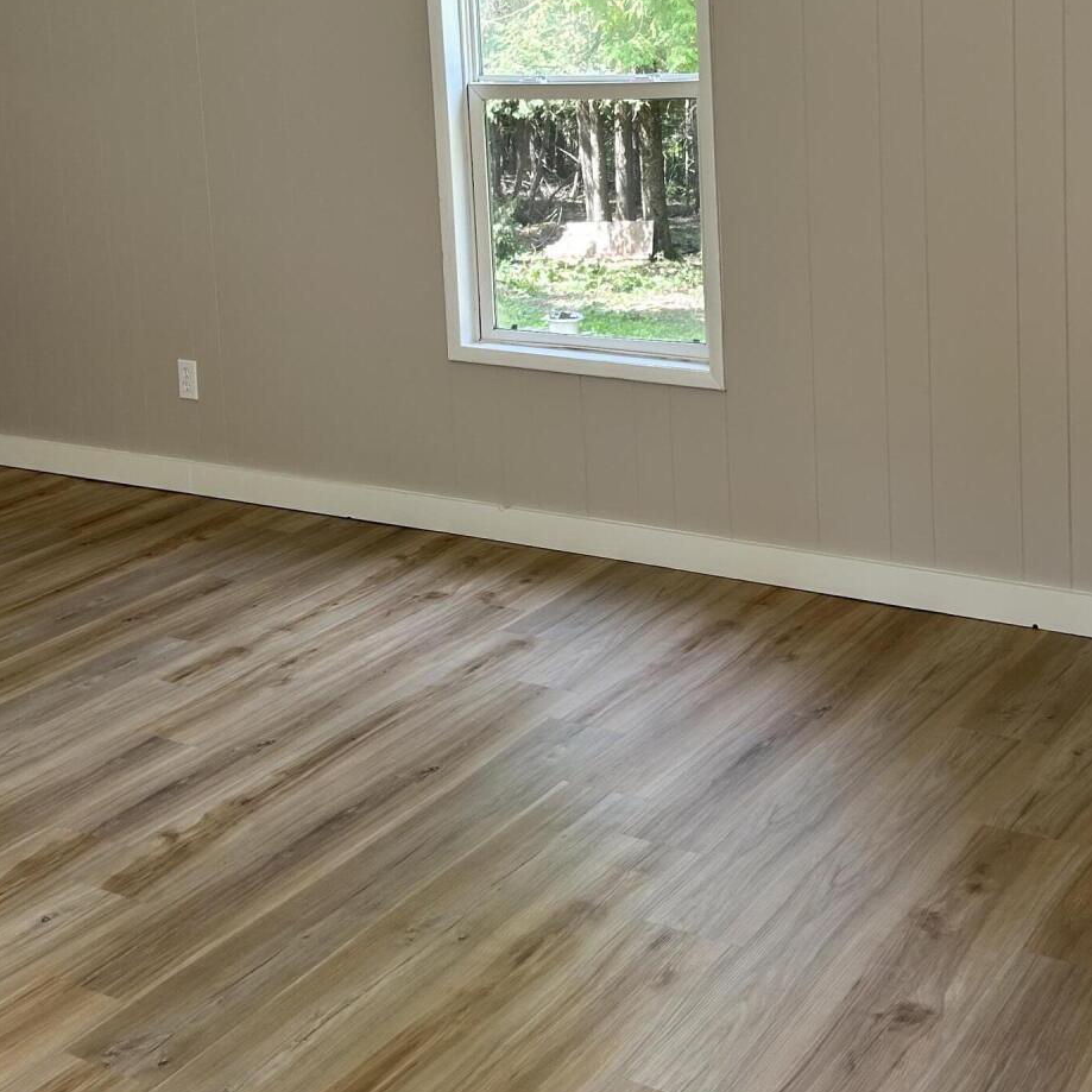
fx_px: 1785
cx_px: 602
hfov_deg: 34.0
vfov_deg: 33.2
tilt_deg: -8.3
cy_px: 244
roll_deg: +2.5
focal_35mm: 50
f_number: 1.5
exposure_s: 1/121
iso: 40
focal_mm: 5.7
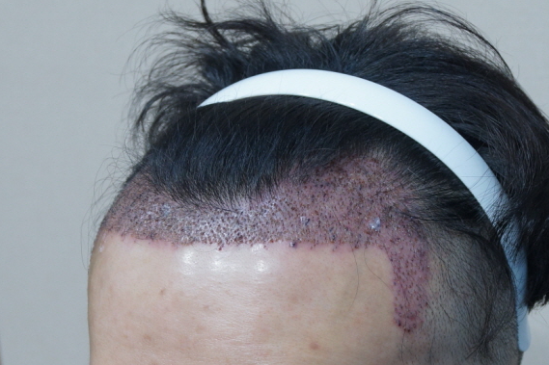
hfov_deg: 33.9
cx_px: 318
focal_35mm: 59
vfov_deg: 23.0
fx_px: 899
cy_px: 176
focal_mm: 28
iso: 320
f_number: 4.5
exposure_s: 1/60
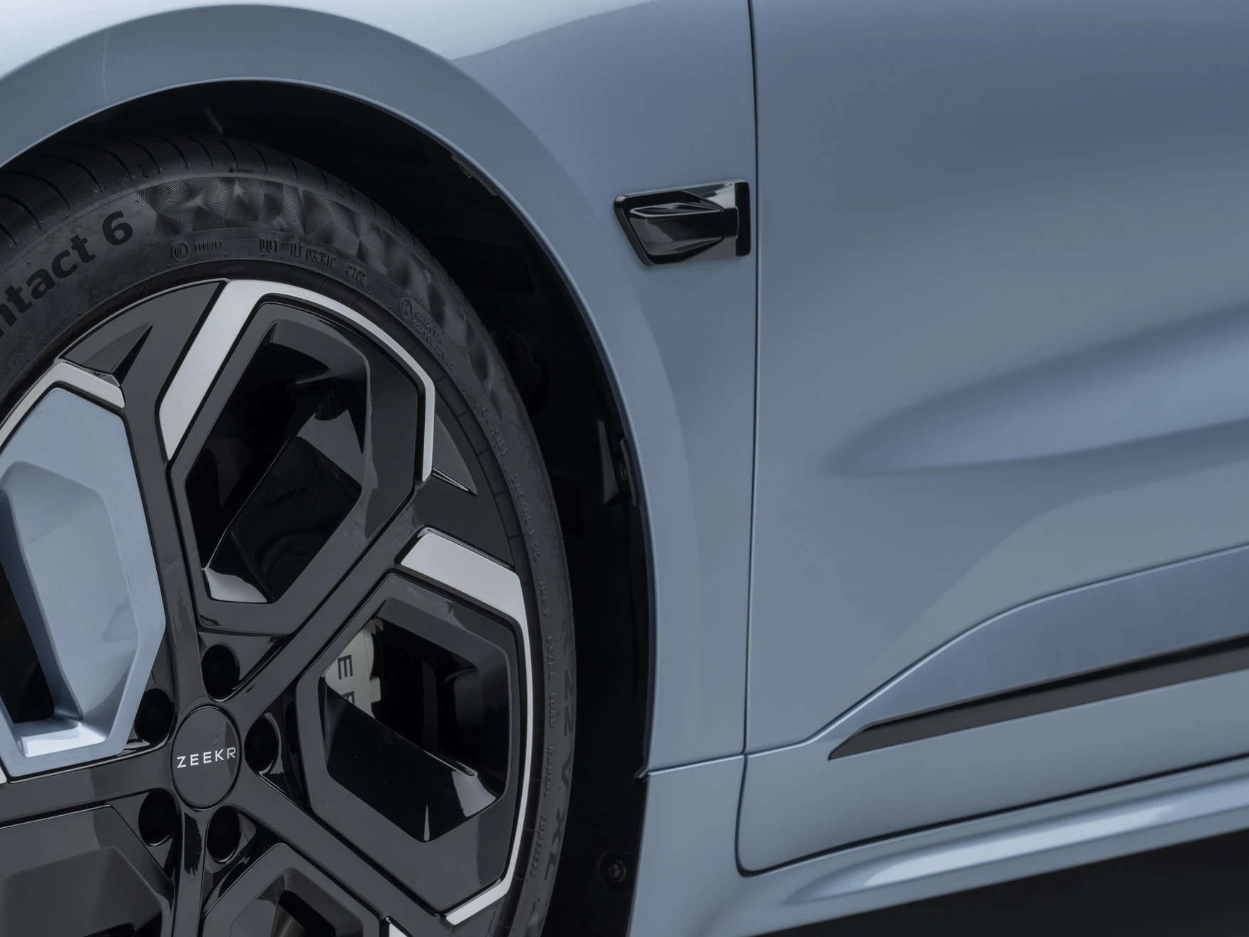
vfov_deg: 9.9
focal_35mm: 149
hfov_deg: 13.2
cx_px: 185
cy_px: 764
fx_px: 5376
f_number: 8
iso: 100
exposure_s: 1/2
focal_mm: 110
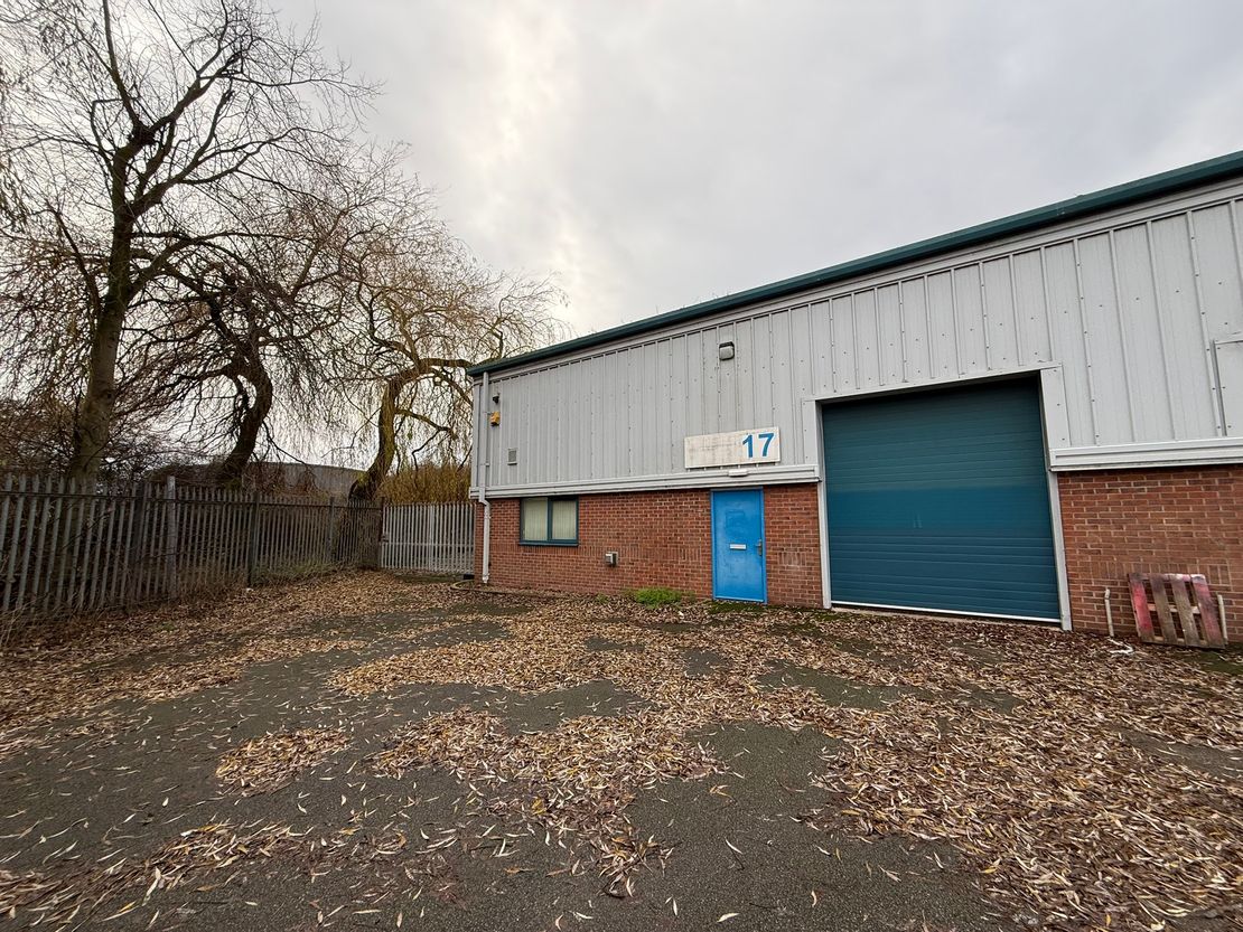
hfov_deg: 102.1
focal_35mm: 14
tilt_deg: +5.7
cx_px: 622
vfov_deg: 85.7
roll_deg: -0.1
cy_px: 466
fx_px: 503
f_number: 2.2
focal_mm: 2.22
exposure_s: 1/427
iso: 64
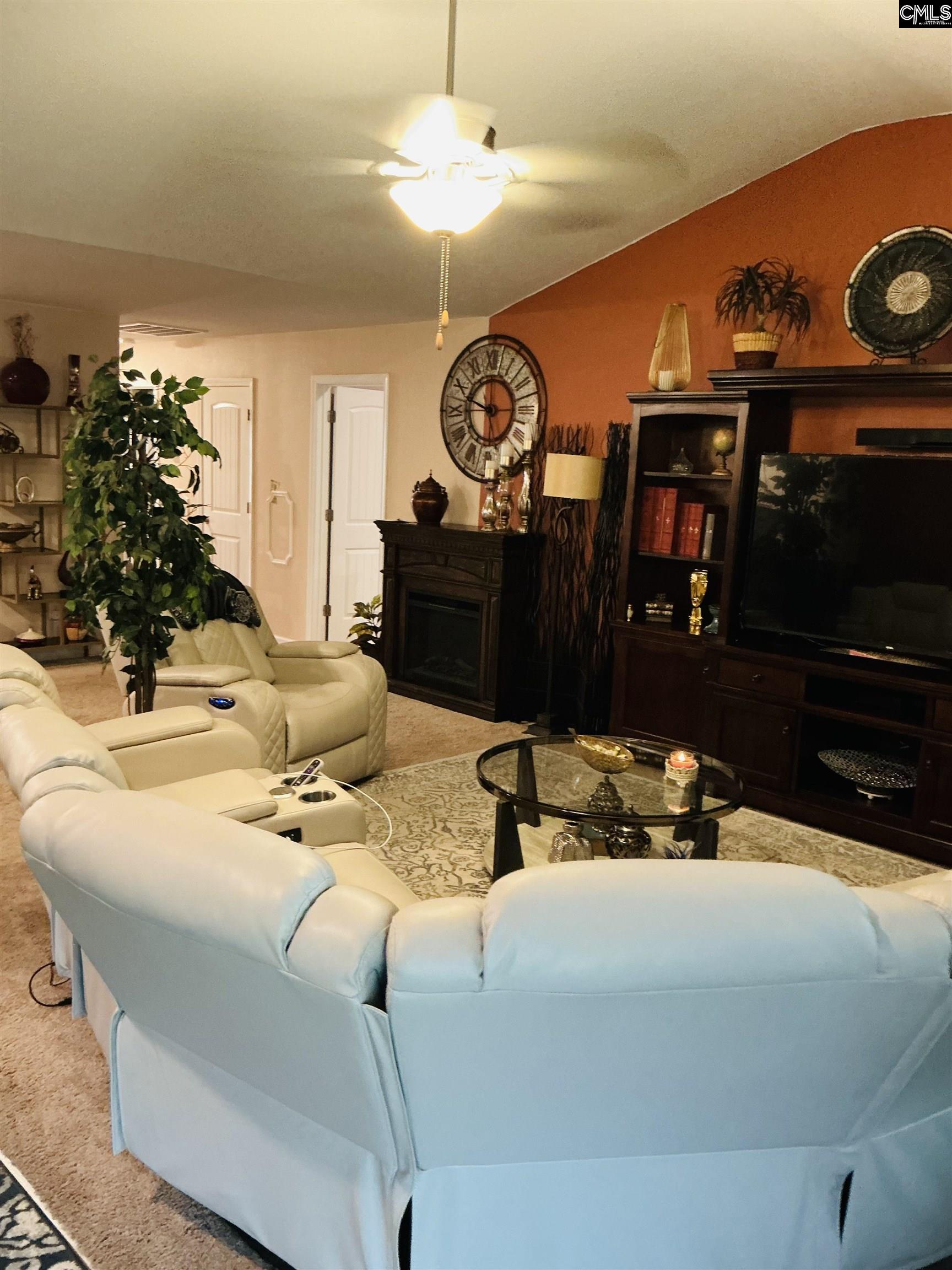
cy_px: 635
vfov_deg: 61.7
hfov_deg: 48.2
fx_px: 1063
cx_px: 476
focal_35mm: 29
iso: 320
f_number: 1.8
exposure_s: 1/30
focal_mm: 3
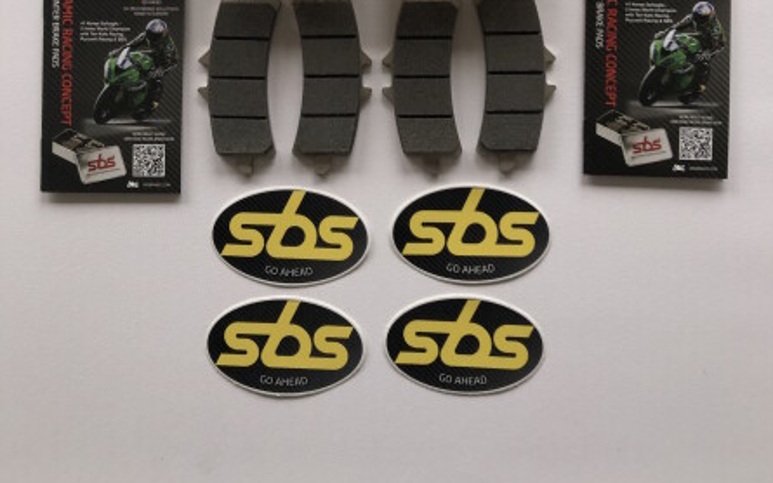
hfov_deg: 49.3
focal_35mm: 40
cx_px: 387
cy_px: 9
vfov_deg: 30.0
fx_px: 843
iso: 40
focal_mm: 3.99
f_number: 1.8
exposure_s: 1/30
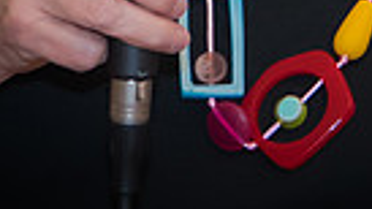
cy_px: -413
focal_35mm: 645
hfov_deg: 3.3
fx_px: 6361
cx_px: 552
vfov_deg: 1.9
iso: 800
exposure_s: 1/60
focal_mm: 70
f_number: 6.3
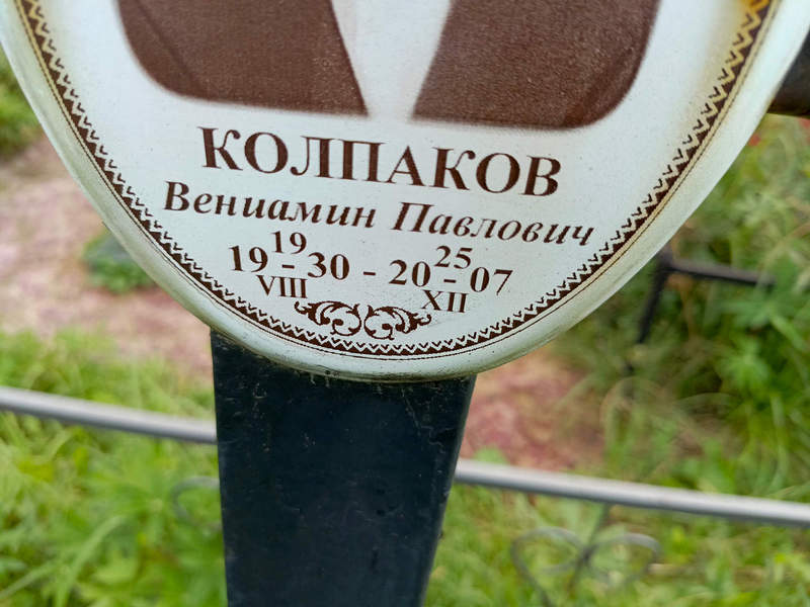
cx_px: 405
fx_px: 585
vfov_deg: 54.9
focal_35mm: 25
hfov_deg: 69.4
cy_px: 304
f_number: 1.69
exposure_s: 1/167
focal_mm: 4.76
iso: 112
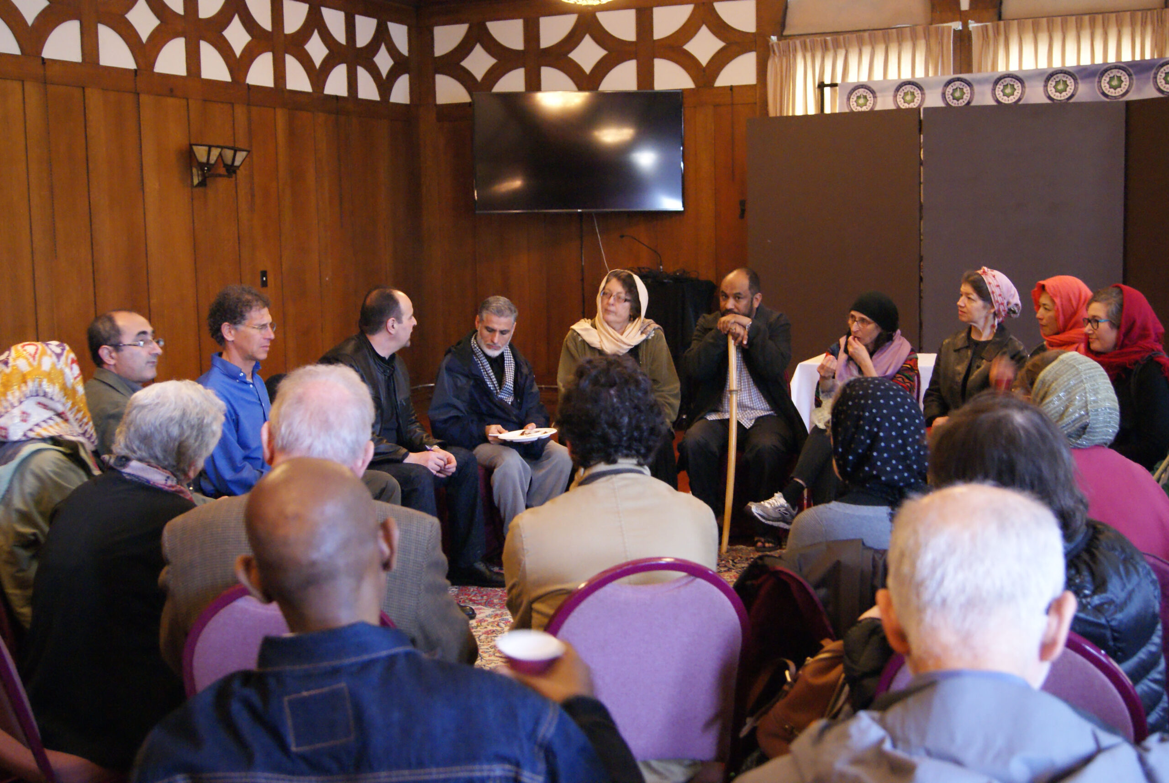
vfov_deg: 32.0
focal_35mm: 42
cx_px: 584
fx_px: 1366
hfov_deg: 46.3
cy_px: 392
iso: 1600
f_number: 4.5
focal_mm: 28
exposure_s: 1/13
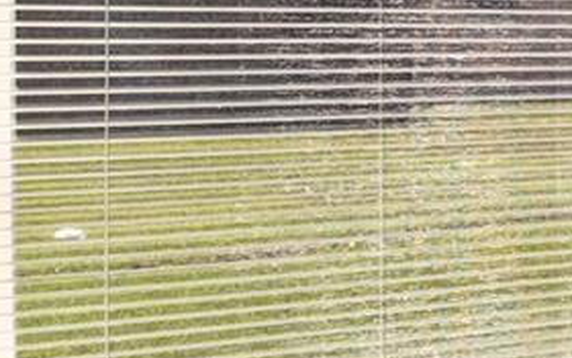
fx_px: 1495
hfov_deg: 13.9
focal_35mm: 96
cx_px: 1428
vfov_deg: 13.6
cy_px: 72
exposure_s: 1/250
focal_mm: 11
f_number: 8
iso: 160
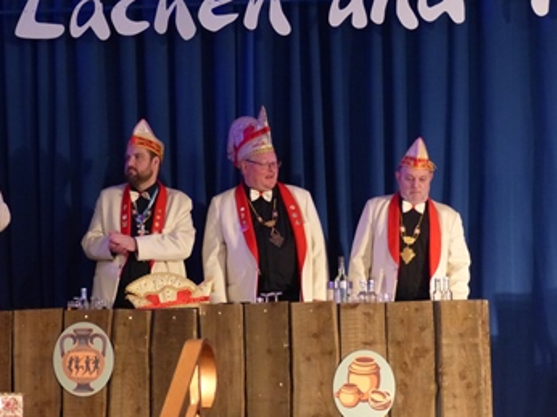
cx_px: 272
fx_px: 1897
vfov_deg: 12.5
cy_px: 240
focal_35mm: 118
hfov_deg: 16.7
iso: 800
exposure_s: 1/20
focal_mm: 18.3
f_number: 2.8
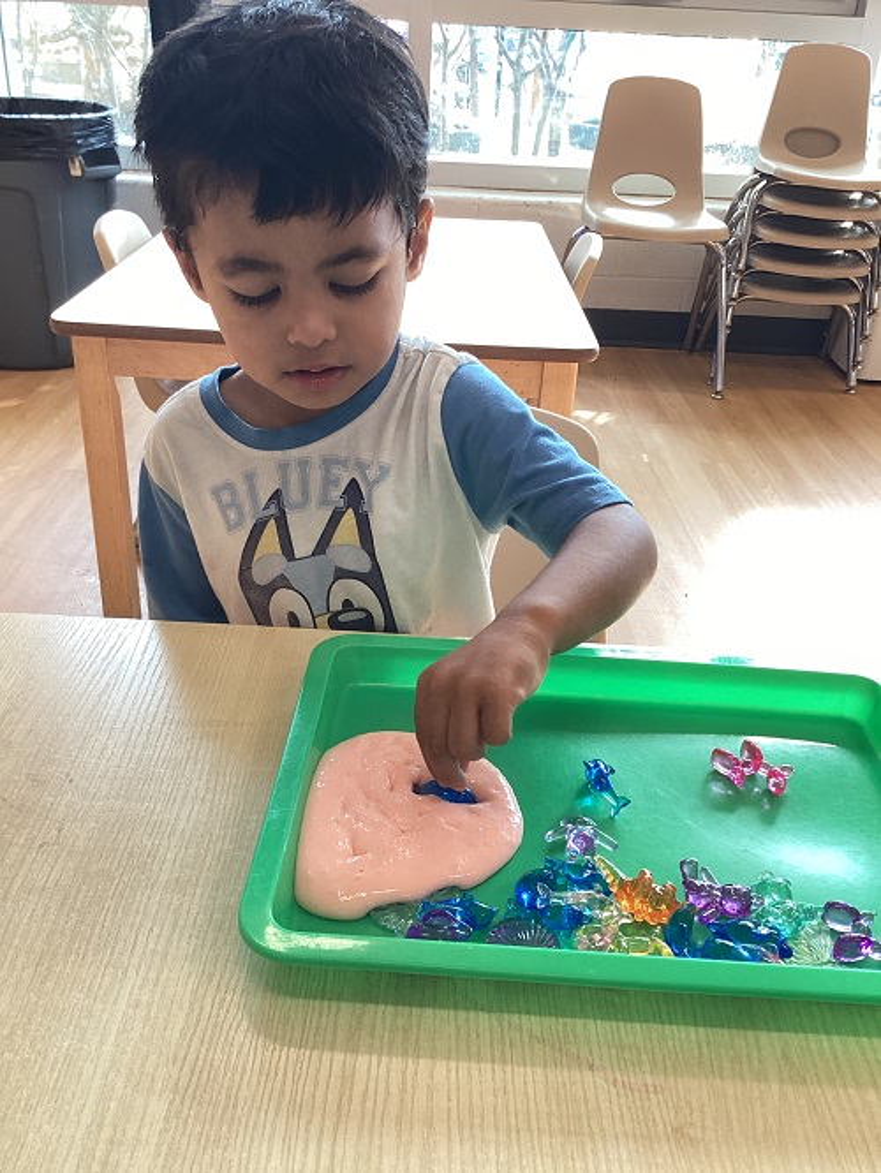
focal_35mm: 31
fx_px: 1051
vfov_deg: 58.3
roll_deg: -3.3
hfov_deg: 45.5
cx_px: 440
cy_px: 586
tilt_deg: -29.0
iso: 80
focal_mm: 3.3
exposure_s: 1/60
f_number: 2.4
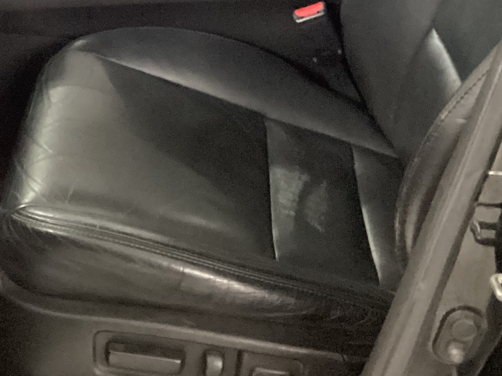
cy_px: -80
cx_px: 102
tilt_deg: -22.6
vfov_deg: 17.0
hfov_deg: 23.2
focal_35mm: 83
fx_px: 1204
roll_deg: -0.1
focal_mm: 3.3
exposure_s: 1/20
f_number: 2.4
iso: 640
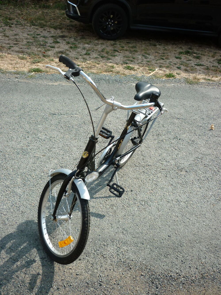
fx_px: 281
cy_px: 148
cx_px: 110
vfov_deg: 55.3
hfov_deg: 43.0
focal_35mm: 33
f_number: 2.8
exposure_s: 1/500
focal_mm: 5.5
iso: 80
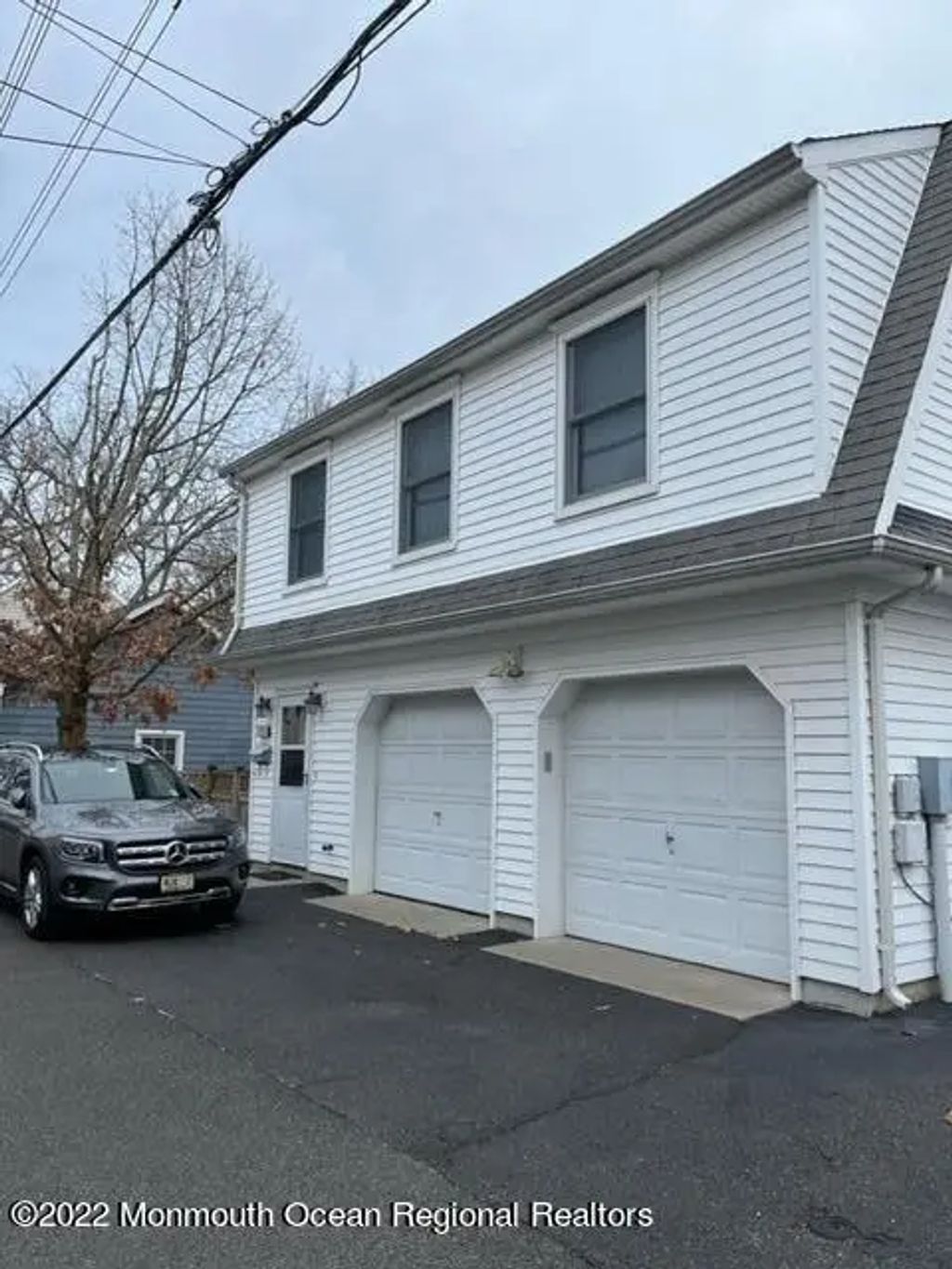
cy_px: 634
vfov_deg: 67.3
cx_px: 476
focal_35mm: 26
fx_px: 953
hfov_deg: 53.1
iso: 50
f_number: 1.6
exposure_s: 1/1441
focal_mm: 5.1
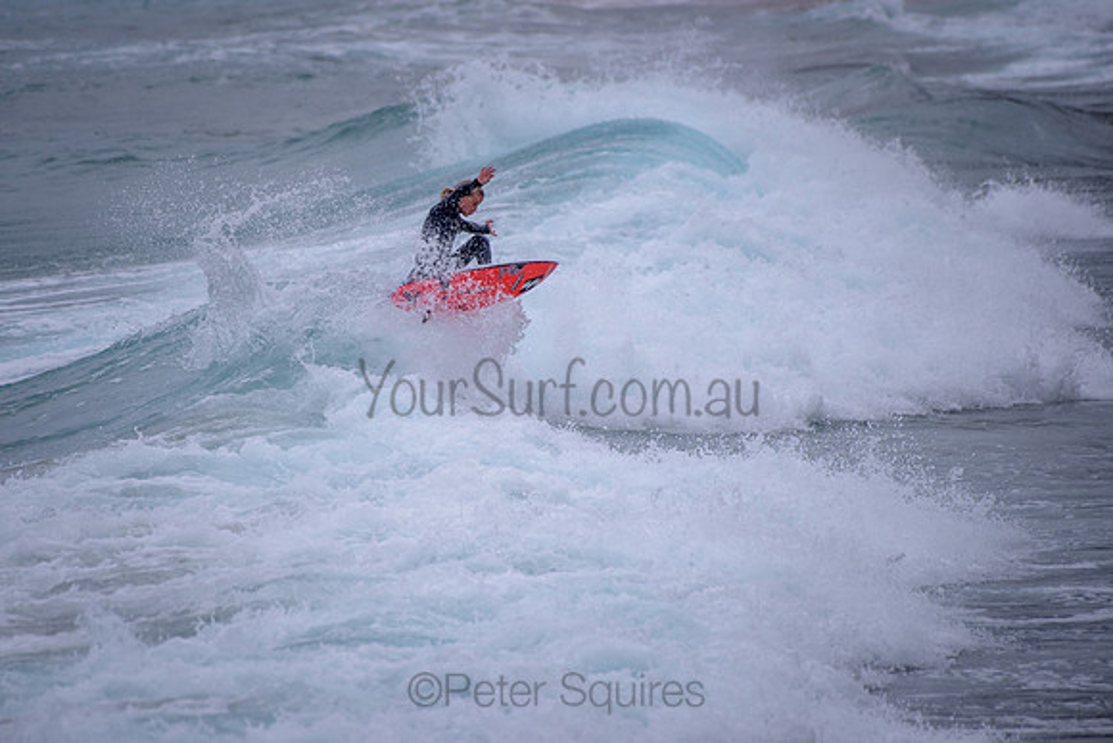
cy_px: 311
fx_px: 18957
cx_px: 431
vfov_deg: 2.2
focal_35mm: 613
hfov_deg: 3.4
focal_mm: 500
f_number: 5.6
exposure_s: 1/2000
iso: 160
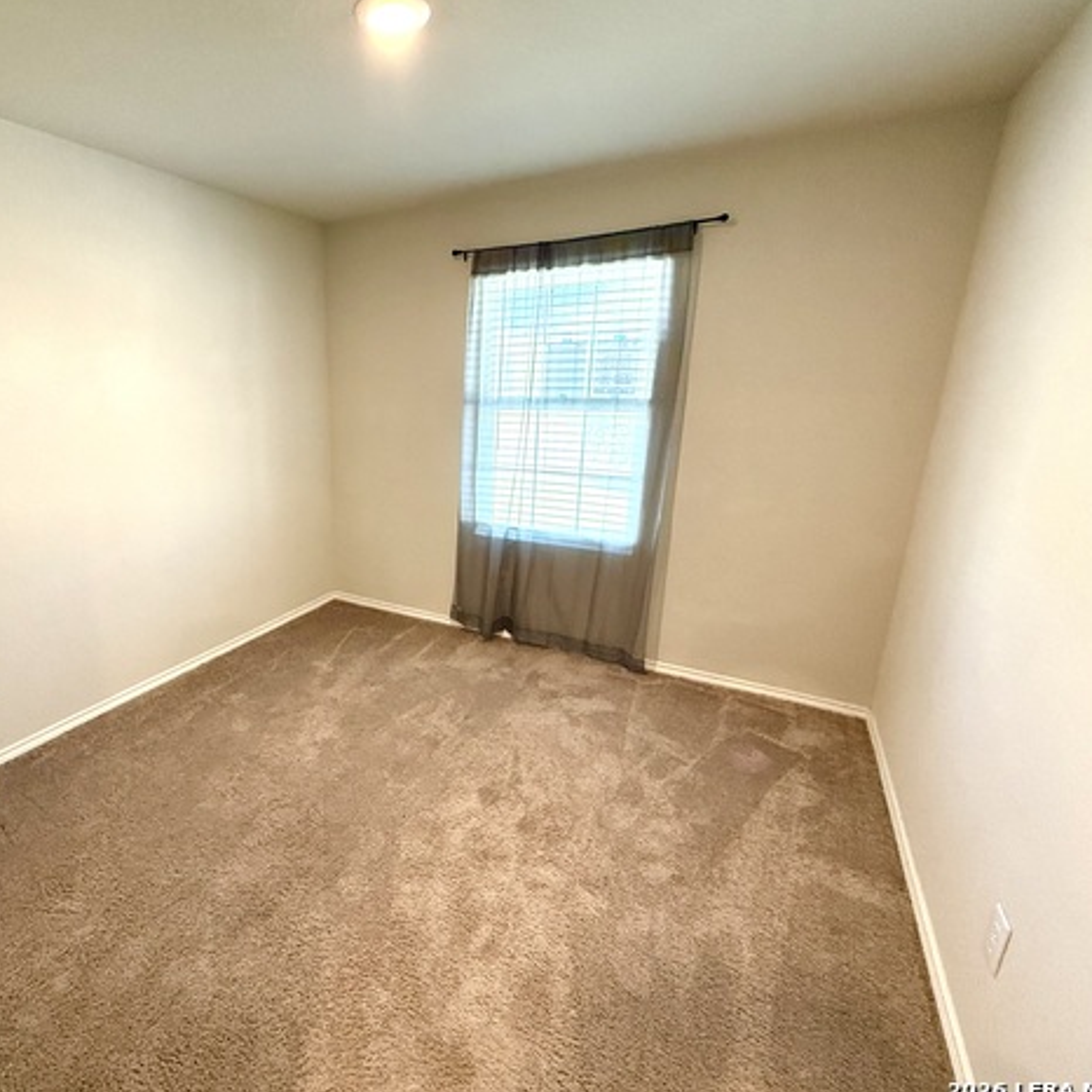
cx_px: 384
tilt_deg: -14.8
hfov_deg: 81.7
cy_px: 541
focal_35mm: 17
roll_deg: +0.3
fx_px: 607
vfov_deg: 84.0
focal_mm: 2.22
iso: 400
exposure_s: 1/120
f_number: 2.2
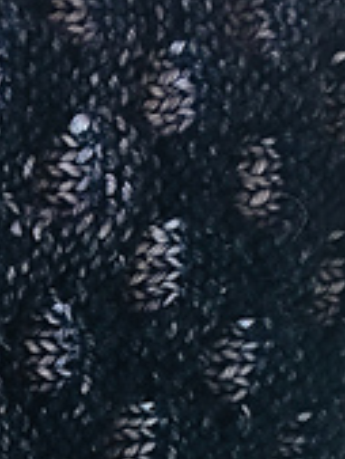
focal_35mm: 110
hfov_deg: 13.1
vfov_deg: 16.6
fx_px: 1460
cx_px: -79
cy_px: 638
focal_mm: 4.15
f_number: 2.2
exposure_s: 1/15
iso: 50
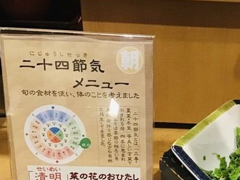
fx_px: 471
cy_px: 171
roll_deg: -3.3
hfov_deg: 27.8
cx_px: 201
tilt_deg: -33.5
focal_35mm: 68
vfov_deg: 21.0
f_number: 2.4
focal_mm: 3.3
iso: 200
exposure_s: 1/24
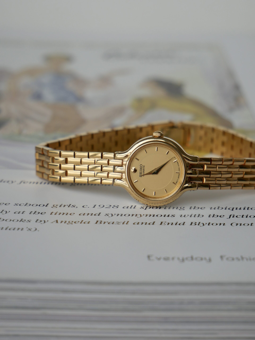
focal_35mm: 120
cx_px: 128
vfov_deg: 16.4
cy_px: 170
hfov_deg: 12.4
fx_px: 1178
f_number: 5.6
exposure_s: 1/200
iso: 200
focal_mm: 60
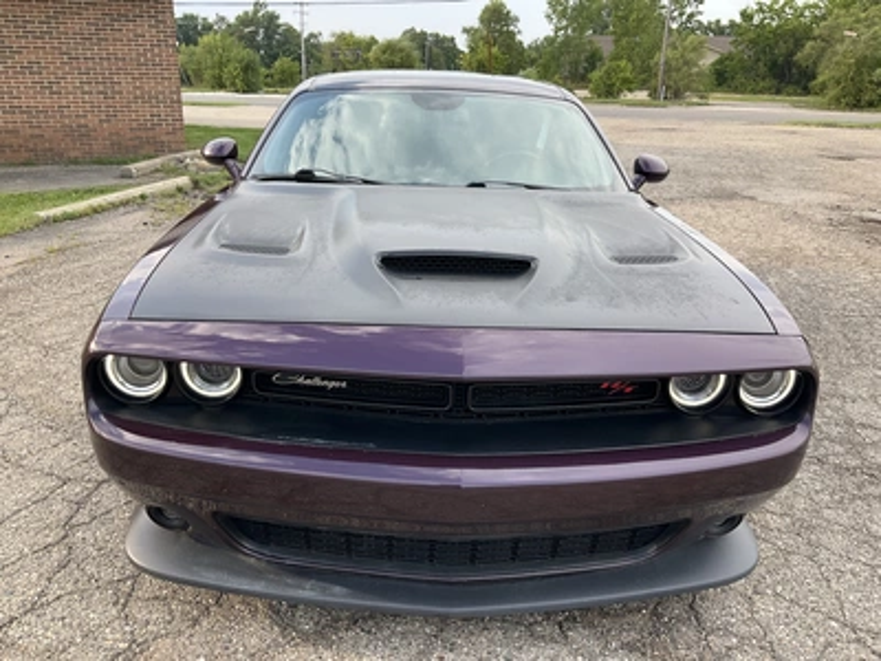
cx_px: 440
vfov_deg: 48.2
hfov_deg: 61.7
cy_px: 330
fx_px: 738
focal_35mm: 29
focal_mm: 3
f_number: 1.8
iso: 25
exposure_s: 1/383
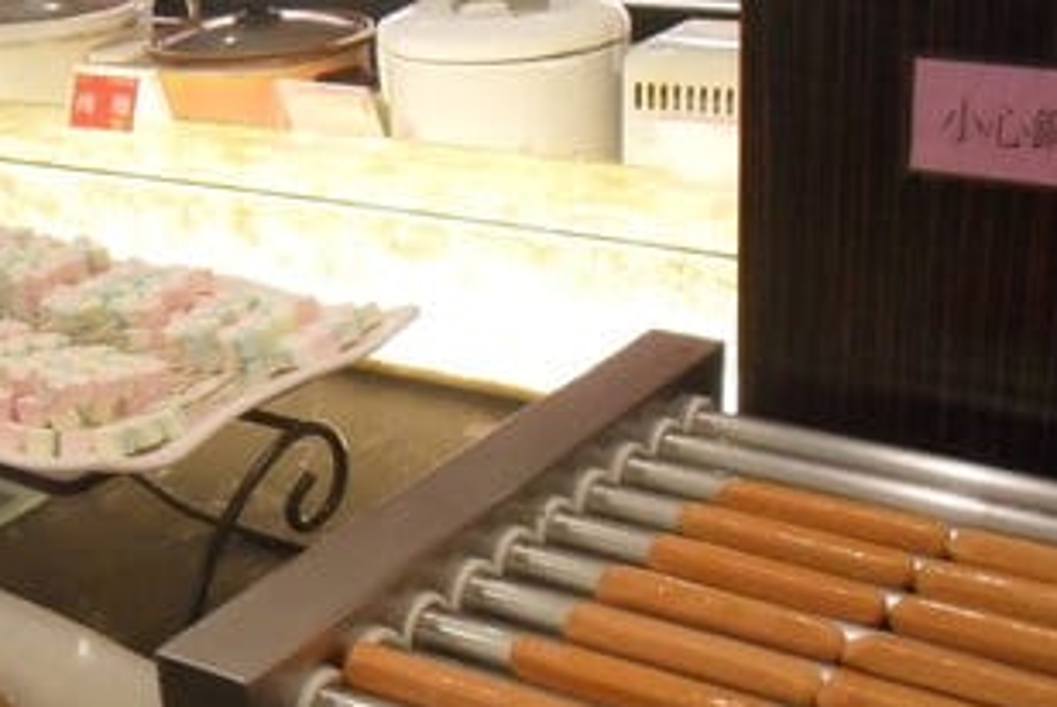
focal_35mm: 59
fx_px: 1734
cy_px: 589
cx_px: 388
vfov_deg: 22.7
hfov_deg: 33.7
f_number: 2.8
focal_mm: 6.2
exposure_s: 1/30
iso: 400
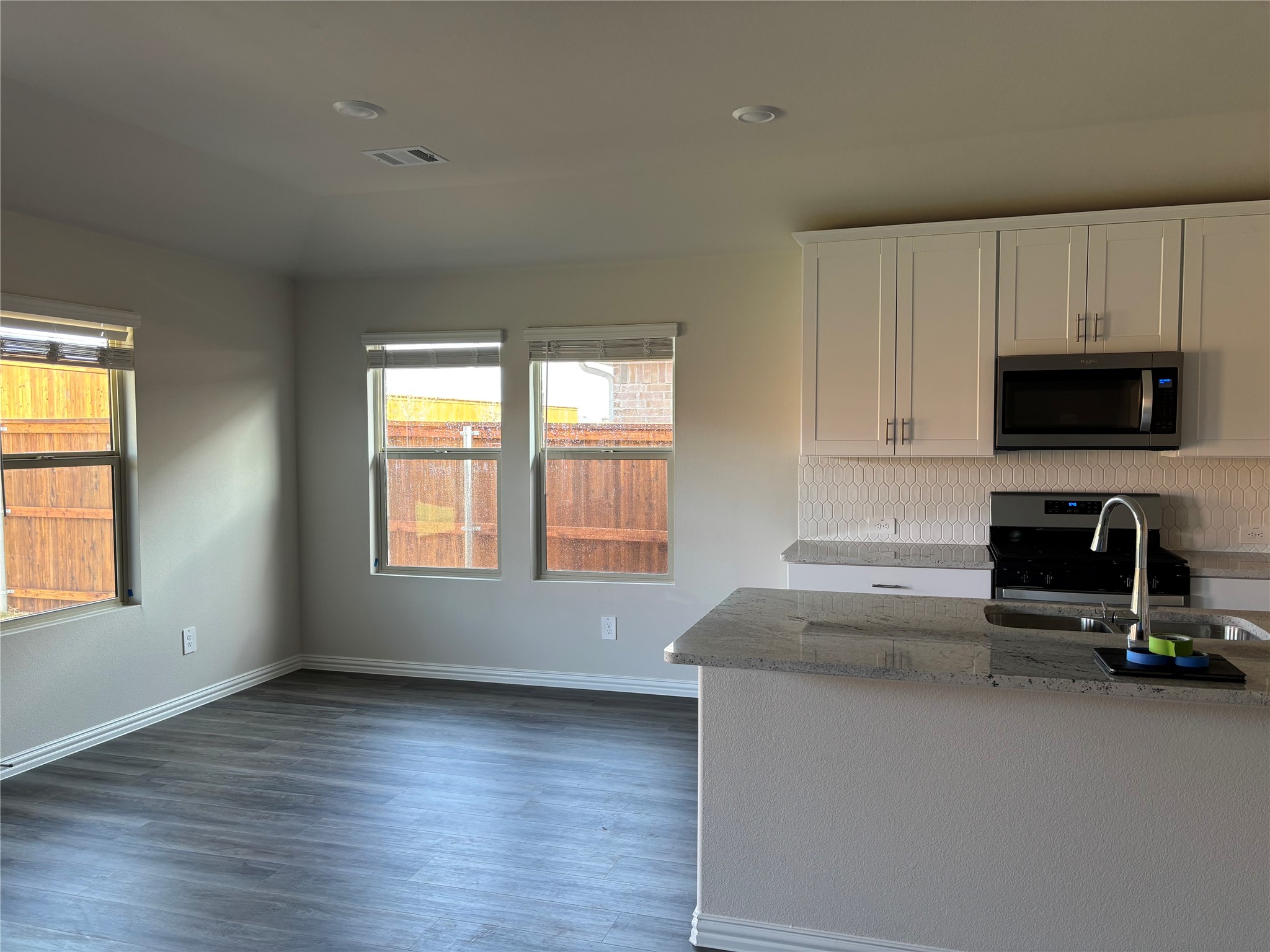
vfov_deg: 53.1
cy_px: 476
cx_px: 635
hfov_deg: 67.3
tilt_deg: -2.4
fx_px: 954
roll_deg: +0.1
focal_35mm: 26
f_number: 1.6
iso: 80
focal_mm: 5.96
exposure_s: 1/60
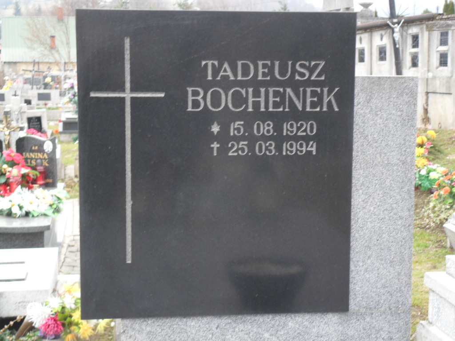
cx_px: 228
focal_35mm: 74
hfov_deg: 26.3
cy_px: 170
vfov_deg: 19.9
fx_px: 973
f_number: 3.9
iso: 100
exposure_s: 1/60
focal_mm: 13.2
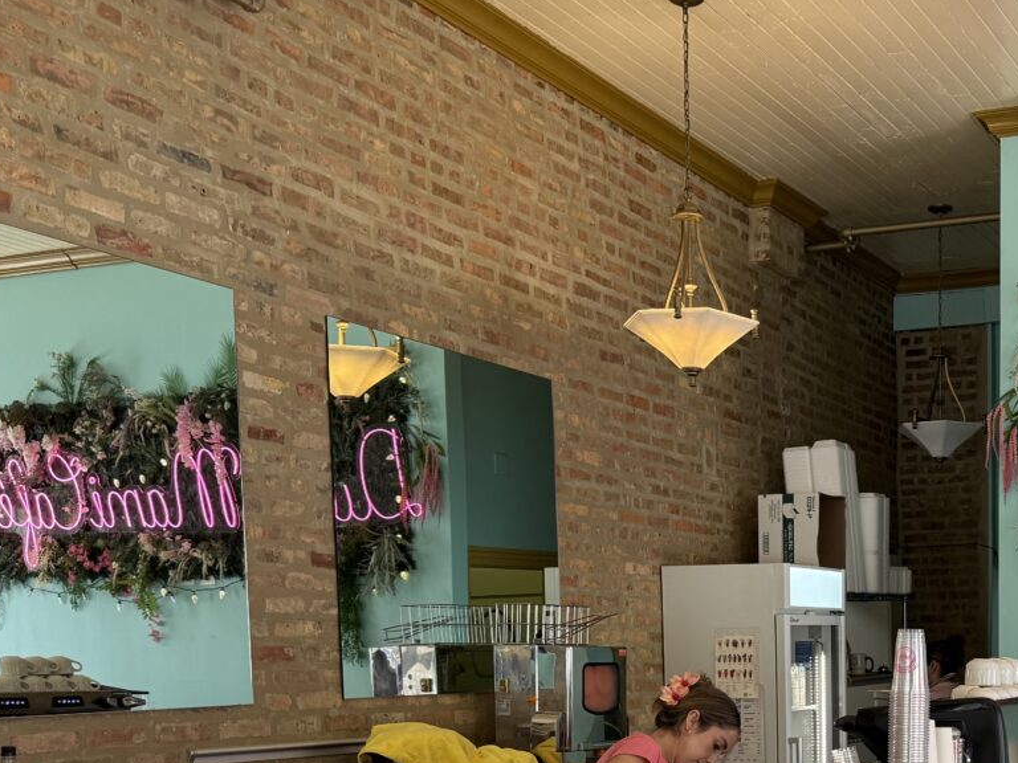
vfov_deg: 28.5
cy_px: 756
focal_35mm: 48
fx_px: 1412
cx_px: 897
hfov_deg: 37.3
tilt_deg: -4.5
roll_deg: -0.1
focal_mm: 6.76
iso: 100
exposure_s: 1/120
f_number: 1.78
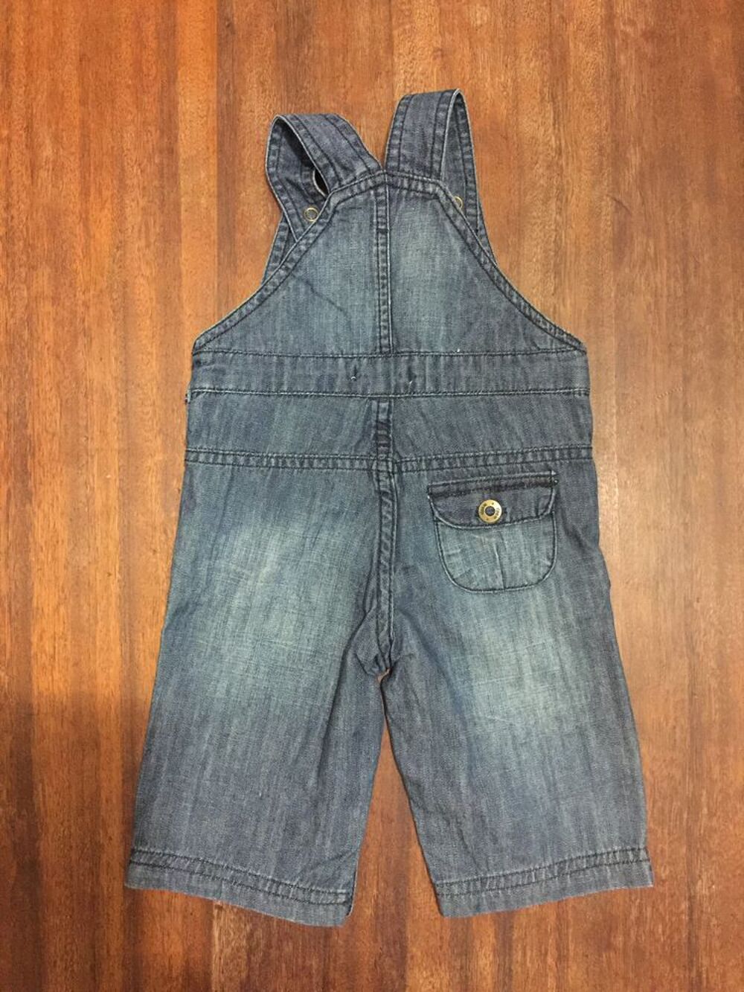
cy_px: 496
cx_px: 372
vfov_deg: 61.7
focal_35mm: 29
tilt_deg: -85.2
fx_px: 831
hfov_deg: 48.2
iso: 200
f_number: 2.2
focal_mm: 4.15
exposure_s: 1/8
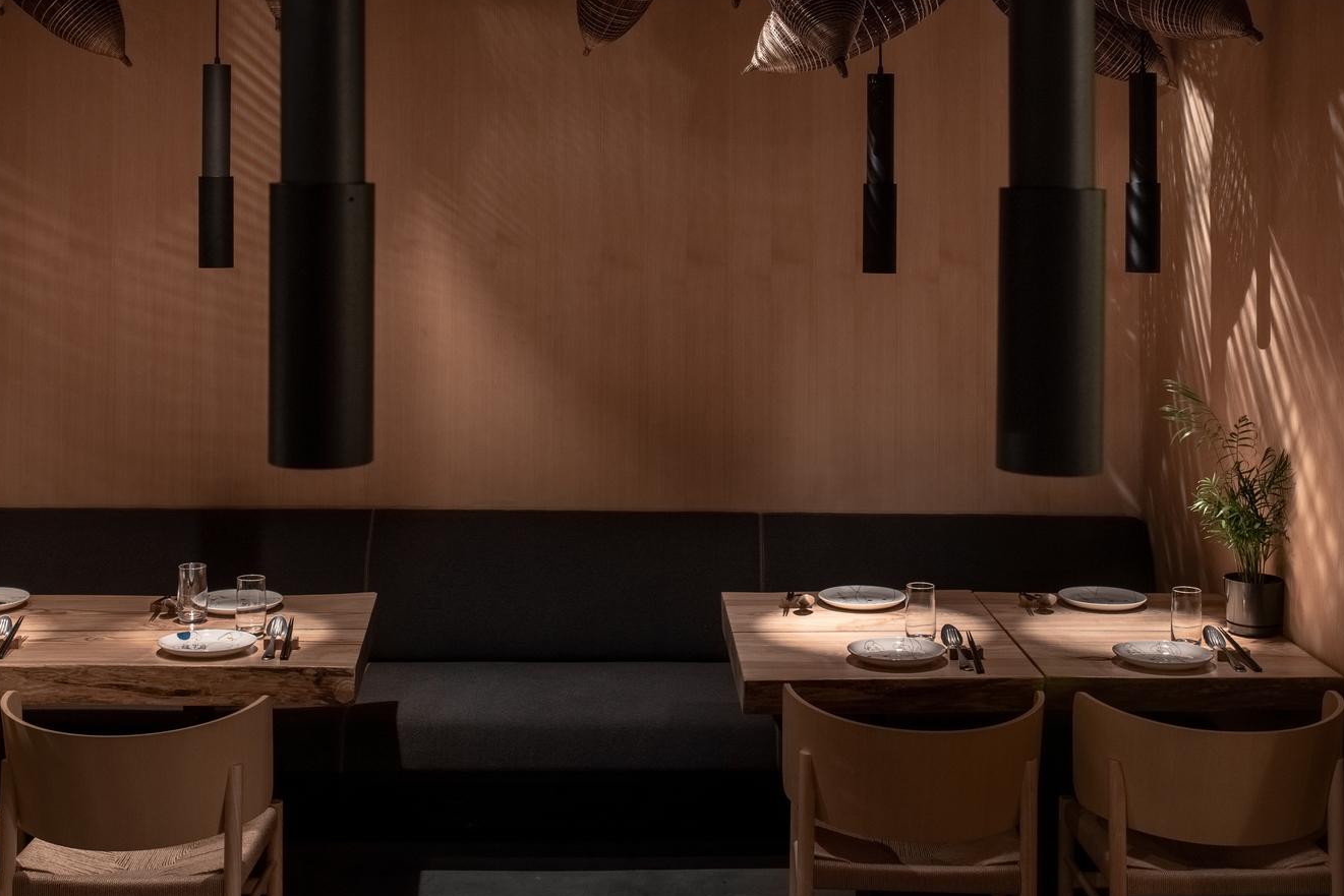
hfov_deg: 37.5
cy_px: 229
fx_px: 1979
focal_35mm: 53
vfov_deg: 25.2
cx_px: 681
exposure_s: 1/25
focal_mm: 35
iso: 320
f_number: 8
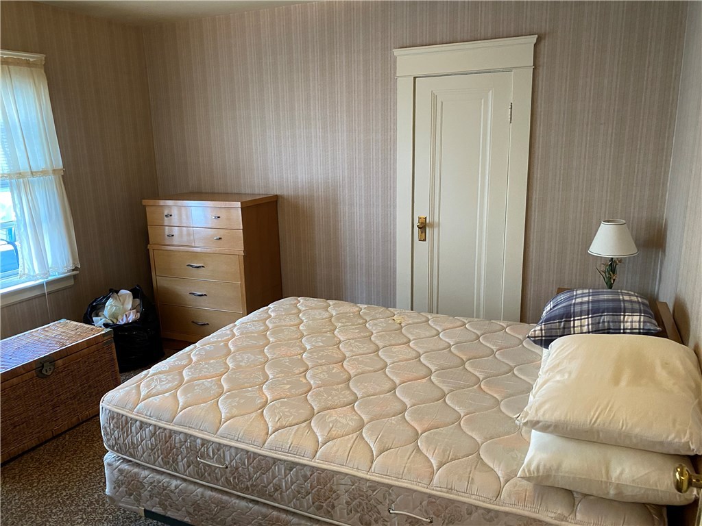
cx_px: 351
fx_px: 527
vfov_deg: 53.1
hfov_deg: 67.3
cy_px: 263
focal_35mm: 26
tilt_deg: -11.9
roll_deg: +0.4
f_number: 1.8
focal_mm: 4.25
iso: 400
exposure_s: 1/60
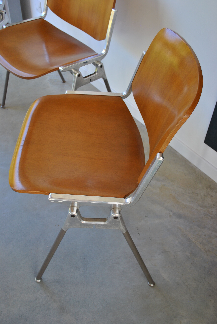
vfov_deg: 53.1
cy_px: 162
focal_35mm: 36
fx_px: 325
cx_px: 108
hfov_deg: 37.0
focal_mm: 24
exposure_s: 1/50
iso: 200
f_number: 4
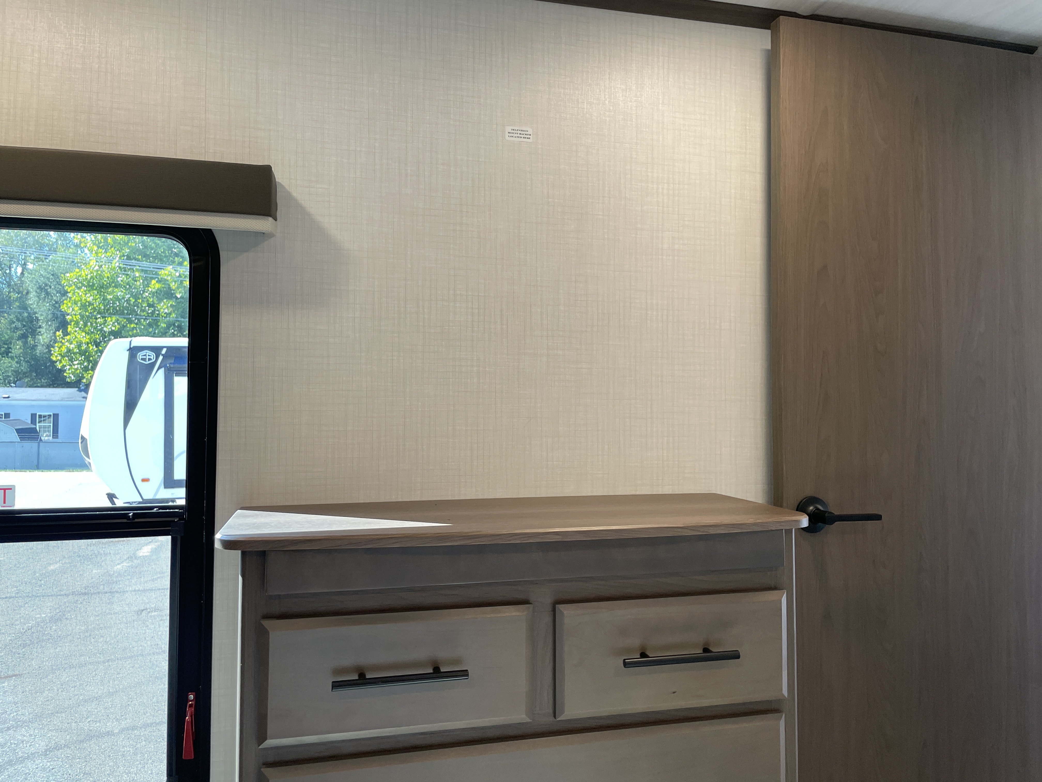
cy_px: 391
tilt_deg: +2.5
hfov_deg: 67.3
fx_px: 783
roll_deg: +0.6
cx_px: 521
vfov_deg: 53.1
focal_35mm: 26
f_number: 1.6
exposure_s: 1/121
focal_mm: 4.2
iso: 125
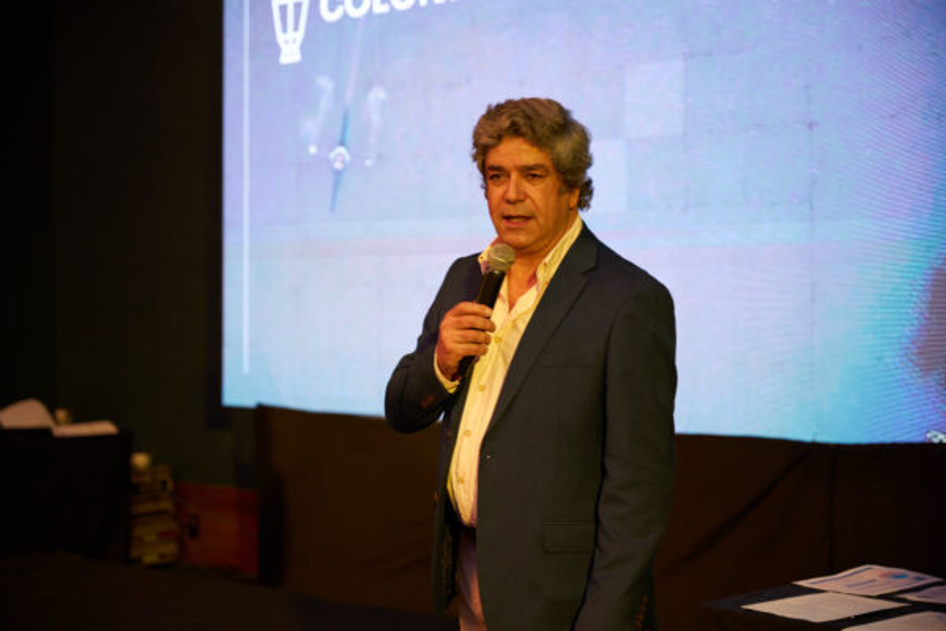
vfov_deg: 19.5
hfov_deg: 28.8
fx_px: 1839
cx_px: 473
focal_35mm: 70
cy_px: 316
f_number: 2.8
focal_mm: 70
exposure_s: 1/125
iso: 2000
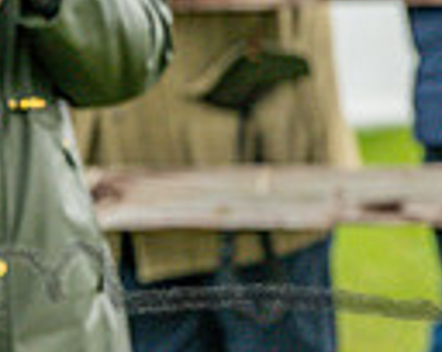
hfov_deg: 3.4
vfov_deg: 2.7
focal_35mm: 568
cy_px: 129
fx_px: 7419
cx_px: -499
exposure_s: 1/800
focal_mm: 113
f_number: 5
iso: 400
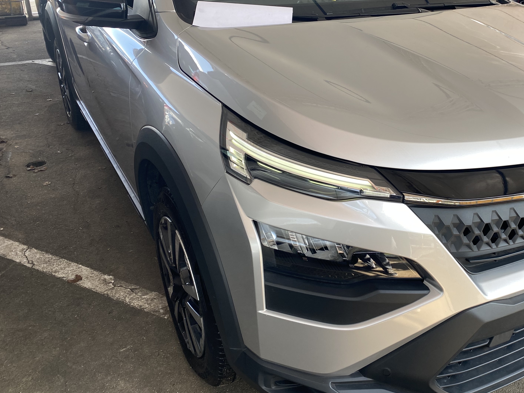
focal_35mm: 37
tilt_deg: -20.5
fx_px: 560
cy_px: 152
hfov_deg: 49.0
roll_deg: -1.3
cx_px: 361
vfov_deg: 38.5
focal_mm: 4.25
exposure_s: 1/193
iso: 32
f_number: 1.8
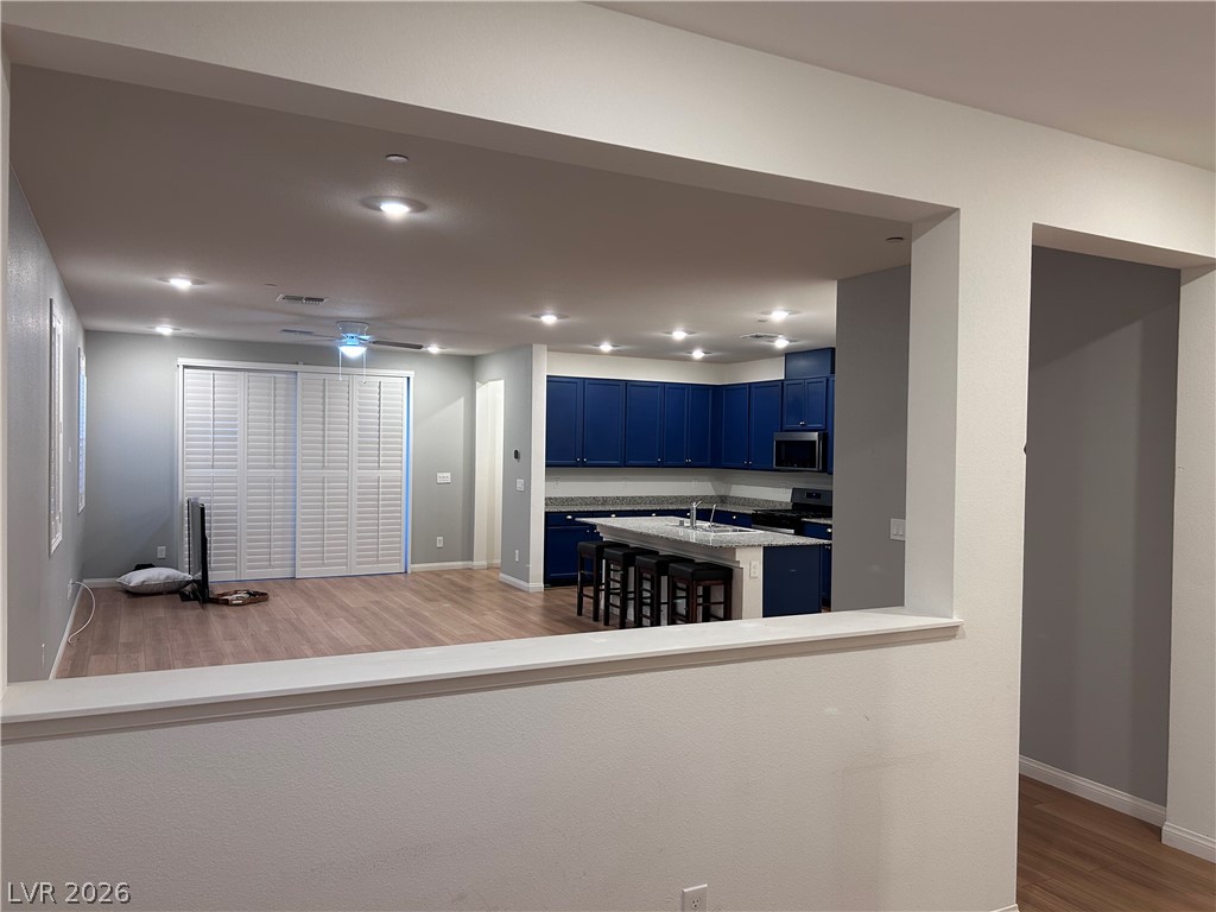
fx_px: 913
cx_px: 608
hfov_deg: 67.3
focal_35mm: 26
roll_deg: -0.9
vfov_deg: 53.1
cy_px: 456
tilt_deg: -1.4
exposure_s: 1/60
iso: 125
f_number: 1.5
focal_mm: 5.7
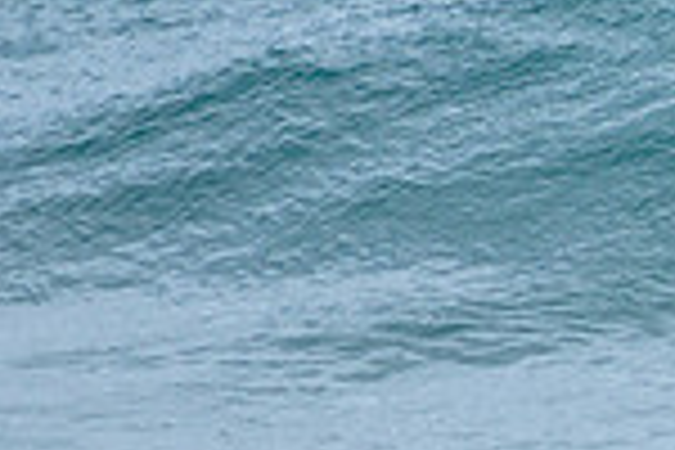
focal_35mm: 2134
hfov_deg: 1.0
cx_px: 1411
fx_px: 40009
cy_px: 138
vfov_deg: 0.6
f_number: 5.6
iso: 200
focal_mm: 400
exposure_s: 1/2000
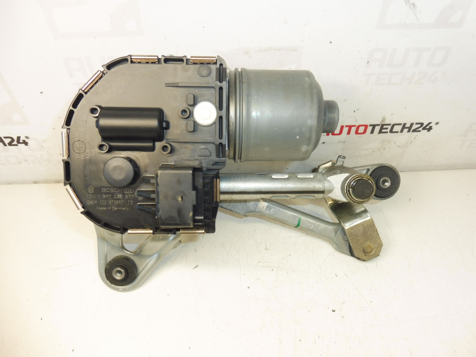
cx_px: 238
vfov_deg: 56.8
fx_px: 330
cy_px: 178
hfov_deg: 71.6
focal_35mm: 24
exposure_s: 1/60
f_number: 3.5
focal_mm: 4.3
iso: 200
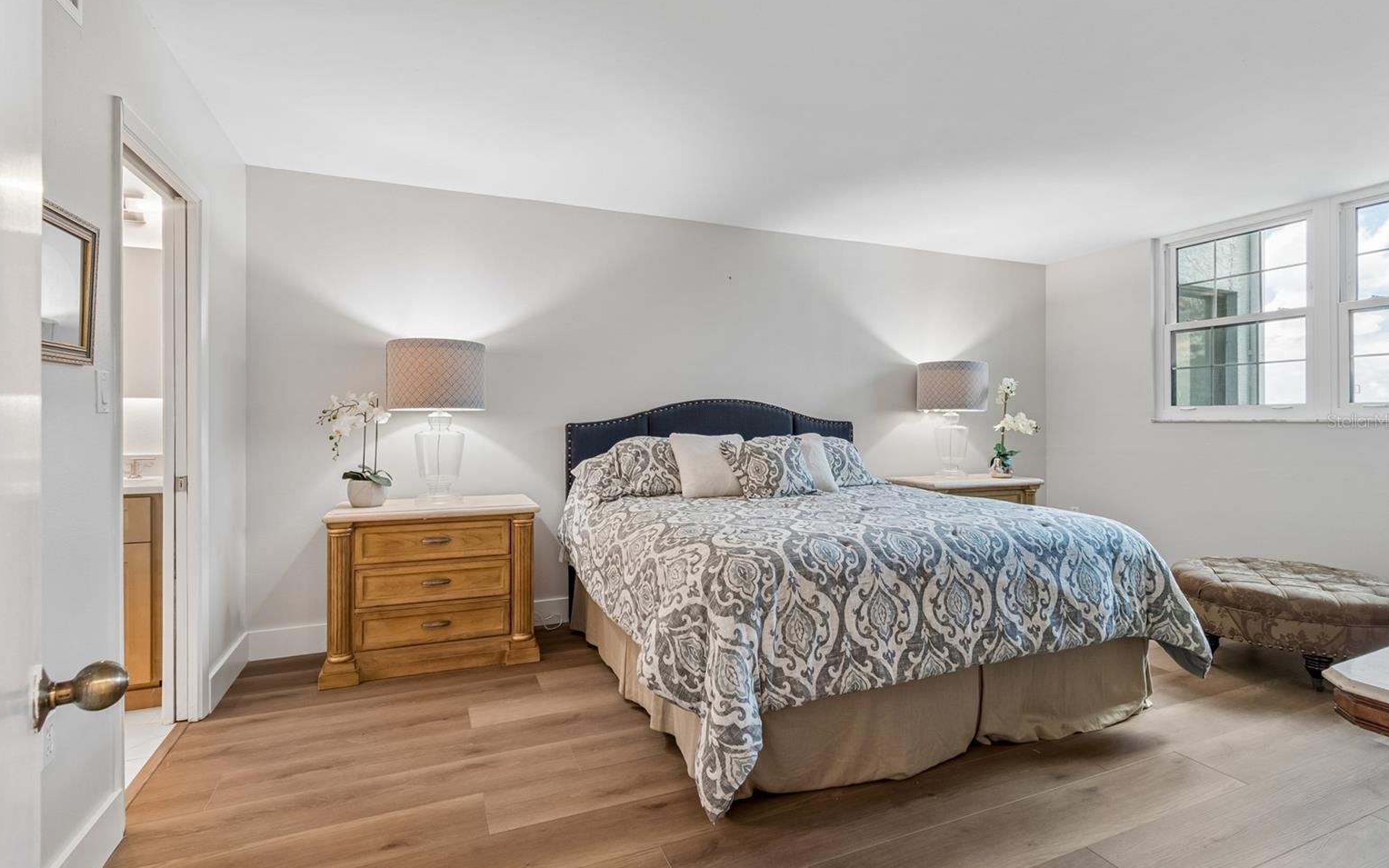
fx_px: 606
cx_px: 681
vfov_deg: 71.2
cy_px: 421
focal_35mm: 16
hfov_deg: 97.8
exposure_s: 1/2.5
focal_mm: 10
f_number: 7.1
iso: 100
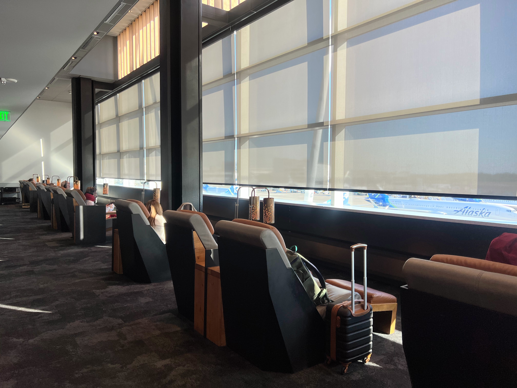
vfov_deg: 53.1
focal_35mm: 26
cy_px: 194
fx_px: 388
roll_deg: -0.5
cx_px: 258
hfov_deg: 67.3
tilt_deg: -1.1
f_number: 1.5
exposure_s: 1/212
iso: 40
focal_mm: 5.7
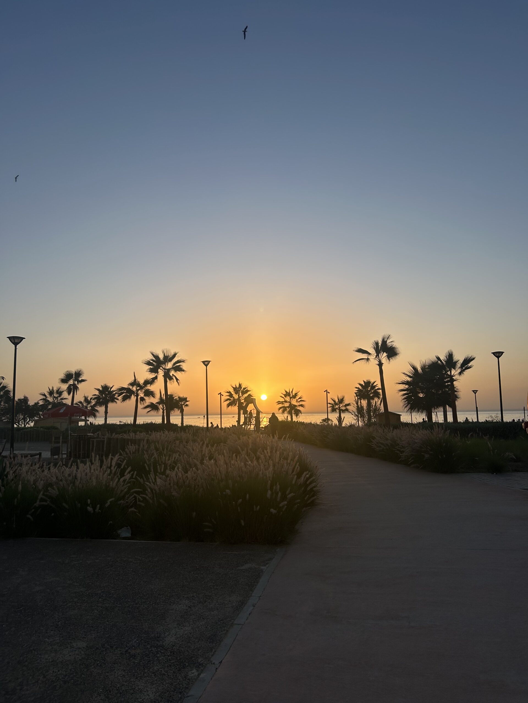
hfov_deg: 53.1
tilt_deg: +6.5
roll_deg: +0.2
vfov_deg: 67.3
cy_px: 352
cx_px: 264
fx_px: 529
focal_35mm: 26
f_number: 1.5
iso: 50
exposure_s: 1/2404
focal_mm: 5.7
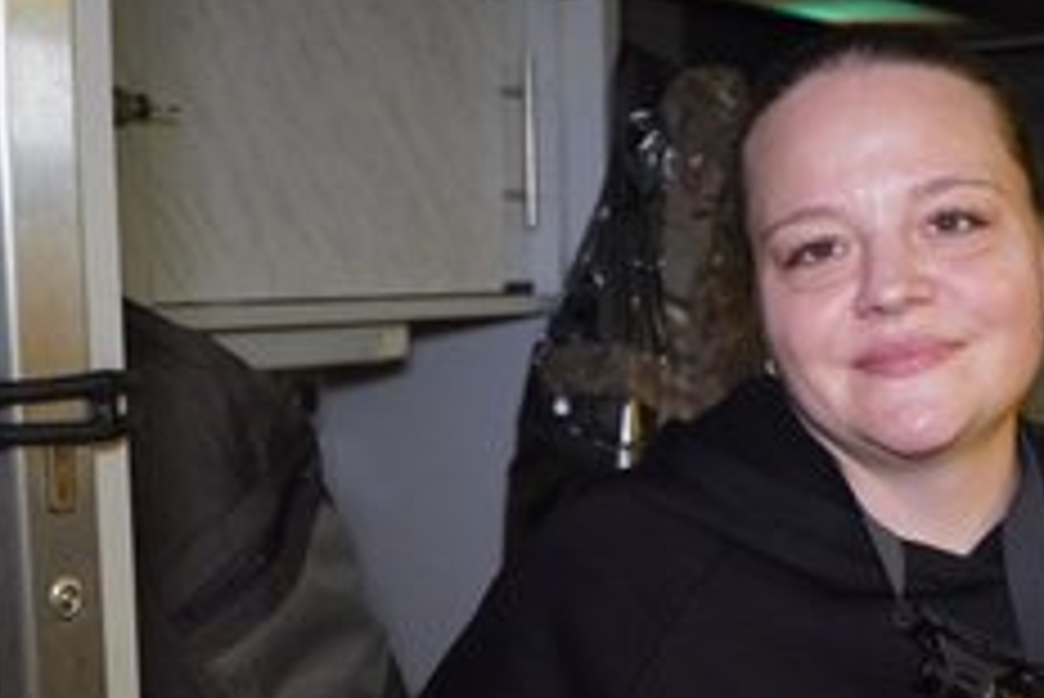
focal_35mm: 62
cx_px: 810
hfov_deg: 31.6
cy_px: 502
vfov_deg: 21.8
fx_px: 1799
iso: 6400
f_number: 4
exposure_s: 1/100
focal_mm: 24
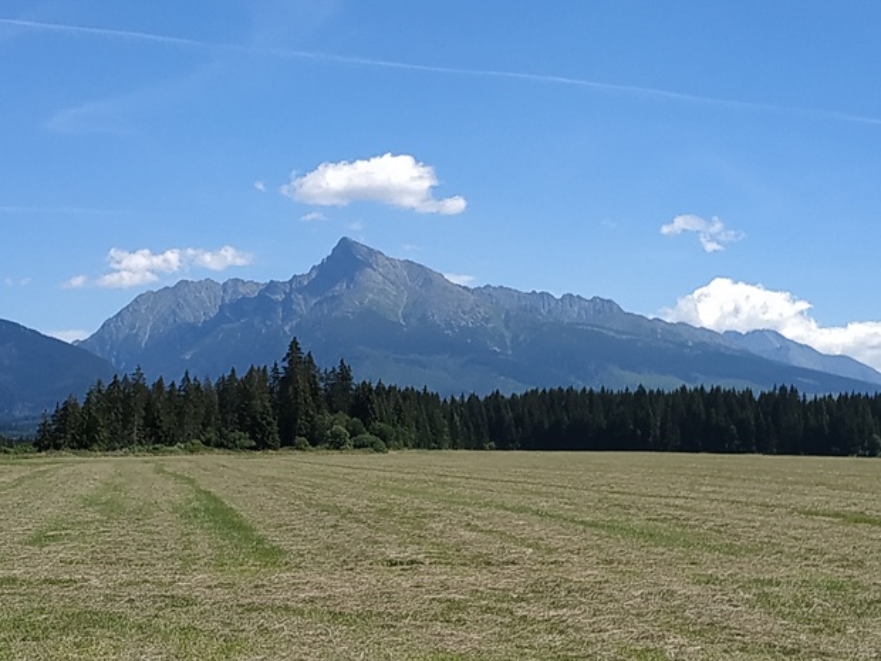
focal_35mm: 24
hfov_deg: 71.6
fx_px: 611
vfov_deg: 56.8
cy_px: 330
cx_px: 440
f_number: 1.9
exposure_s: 1/2197
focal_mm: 3.94
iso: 100
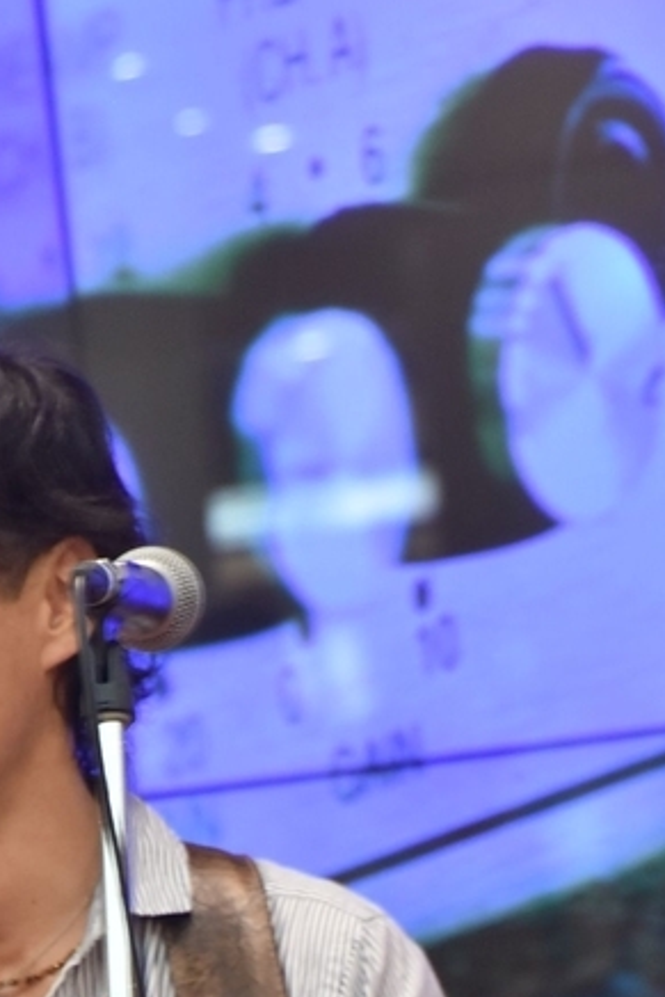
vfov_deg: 5.0
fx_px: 11434
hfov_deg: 3.3
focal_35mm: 413
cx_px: -14
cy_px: 1335
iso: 720
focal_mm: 100
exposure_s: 1/60
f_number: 5.6
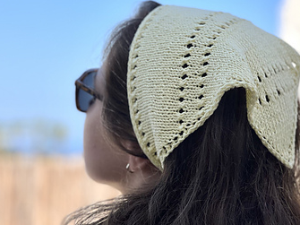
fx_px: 996
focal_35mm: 115
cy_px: 145
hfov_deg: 17.1
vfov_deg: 12.9
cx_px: 150
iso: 32
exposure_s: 1/457
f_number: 2.8
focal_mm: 9
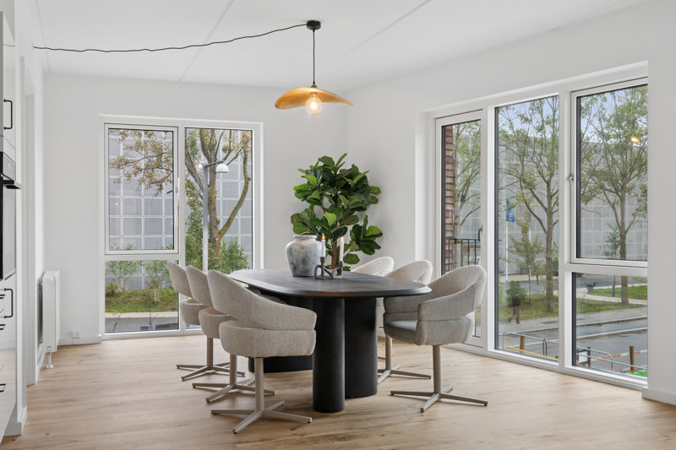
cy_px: 225
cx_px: 338
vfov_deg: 36.9
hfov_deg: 53.1
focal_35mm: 36
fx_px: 676
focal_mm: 24
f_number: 6.3
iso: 200
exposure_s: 1/13
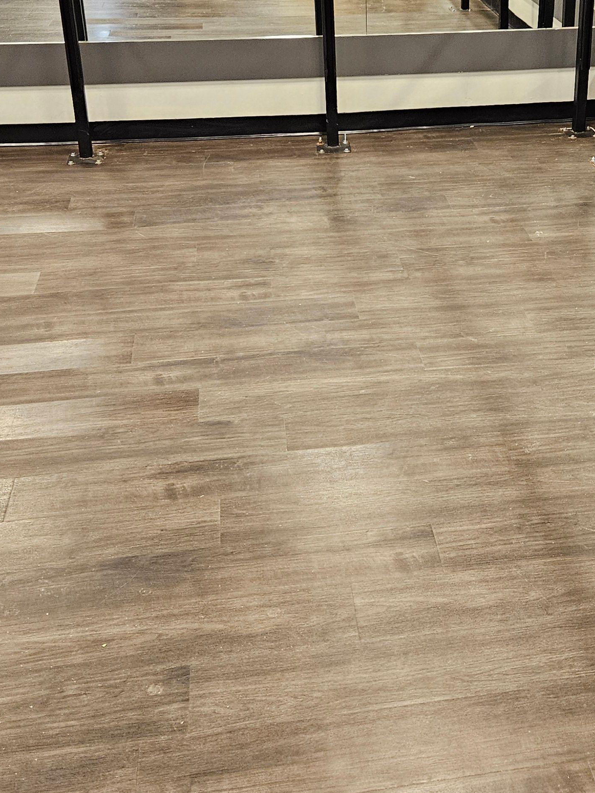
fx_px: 1123
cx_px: 435
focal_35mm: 49
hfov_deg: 29.3
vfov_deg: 38.7
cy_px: 311
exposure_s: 1/120
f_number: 1.8
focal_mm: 5.4
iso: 640
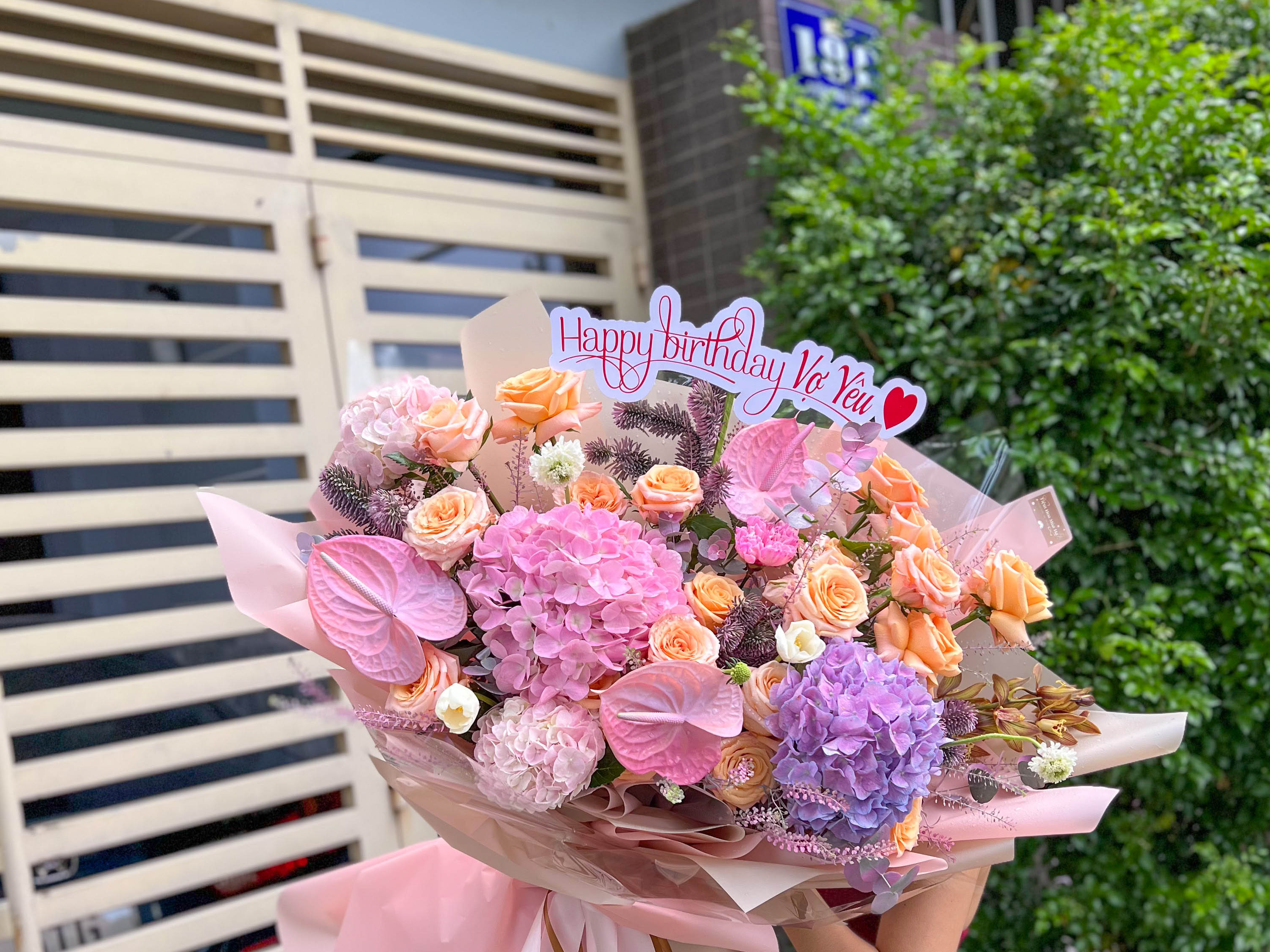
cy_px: 626
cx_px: 640
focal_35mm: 35
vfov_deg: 40.3
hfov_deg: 52.6
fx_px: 1284
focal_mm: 5.7
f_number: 1.5
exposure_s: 1/800
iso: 50
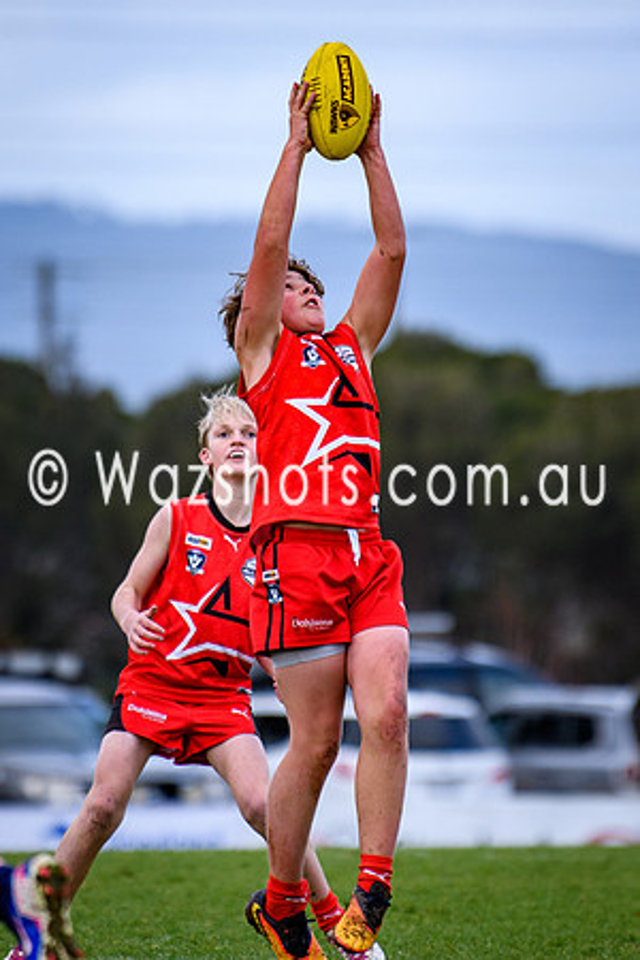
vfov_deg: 3.5
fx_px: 15531
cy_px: 339
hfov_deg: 2.4
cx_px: 340
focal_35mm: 582
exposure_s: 1/1600
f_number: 2.8
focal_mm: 200
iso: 125
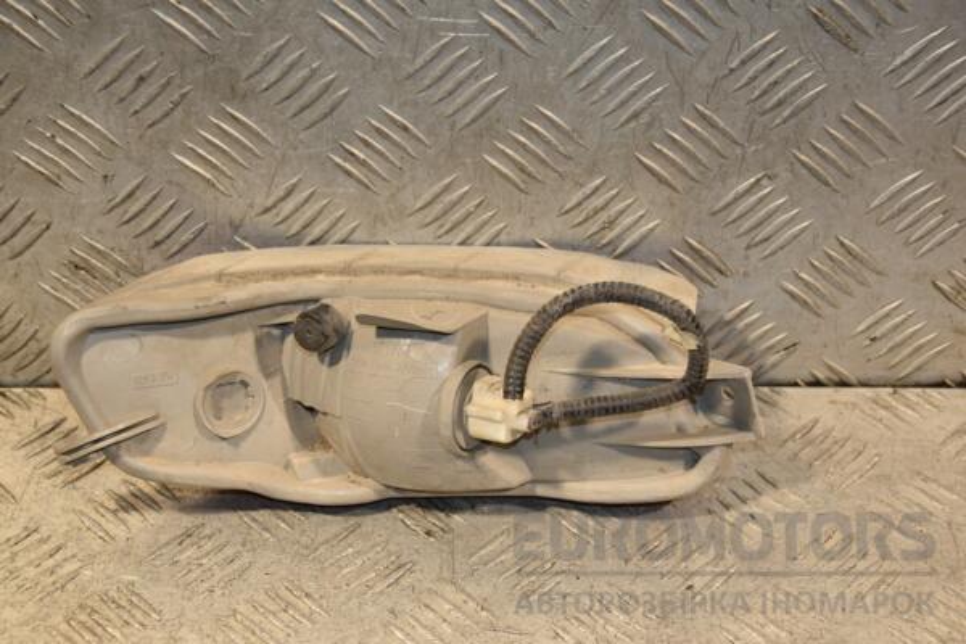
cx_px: 483
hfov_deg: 26.0
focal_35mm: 78
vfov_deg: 17.5
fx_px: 2093
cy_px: 322
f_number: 5
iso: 800
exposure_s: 1/200
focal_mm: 52
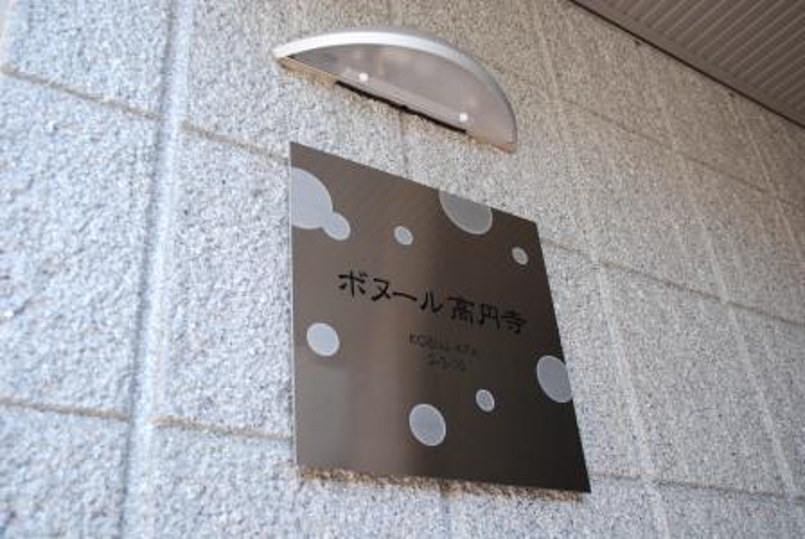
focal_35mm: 33
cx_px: 402
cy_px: 270
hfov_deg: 57.2
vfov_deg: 40.1
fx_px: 739
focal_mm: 22
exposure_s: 1/50
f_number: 3.8
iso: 200
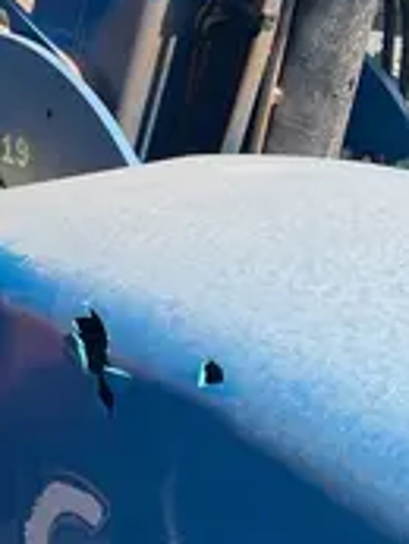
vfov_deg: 17.9
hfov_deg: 13.4
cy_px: 325
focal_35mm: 110
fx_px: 1731
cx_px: 308
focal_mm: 4.2
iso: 32
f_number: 1.6
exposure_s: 1/3040
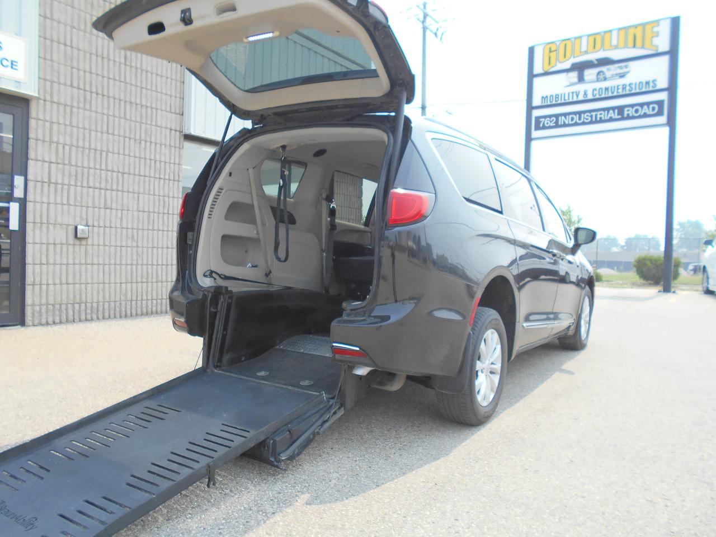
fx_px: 538
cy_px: 268
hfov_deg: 67.3
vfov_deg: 53.1
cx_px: 358
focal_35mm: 26
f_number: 3.2
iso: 80
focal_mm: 4.6
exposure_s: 1/400
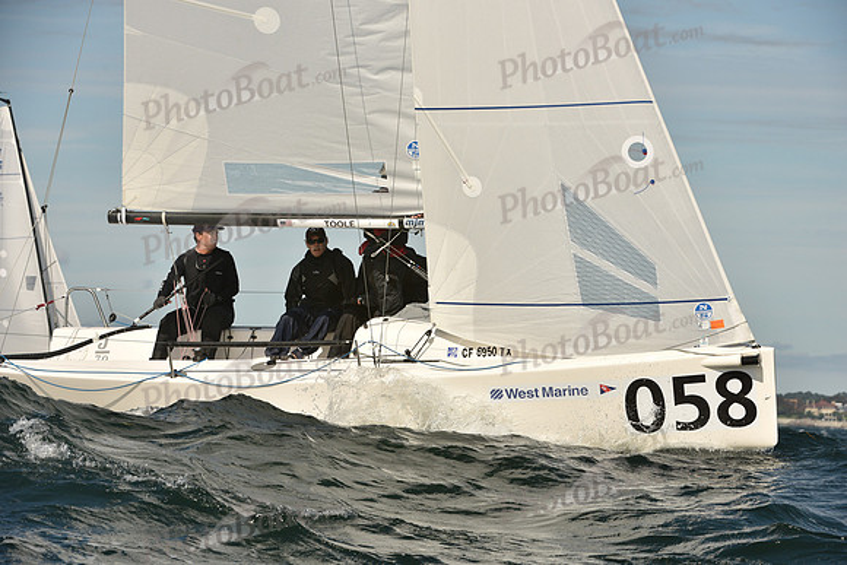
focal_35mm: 200
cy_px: 282
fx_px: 4706
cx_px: 424
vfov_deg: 6.9
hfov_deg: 10.3
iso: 400
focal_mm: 200
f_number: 9
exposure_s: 1/1600
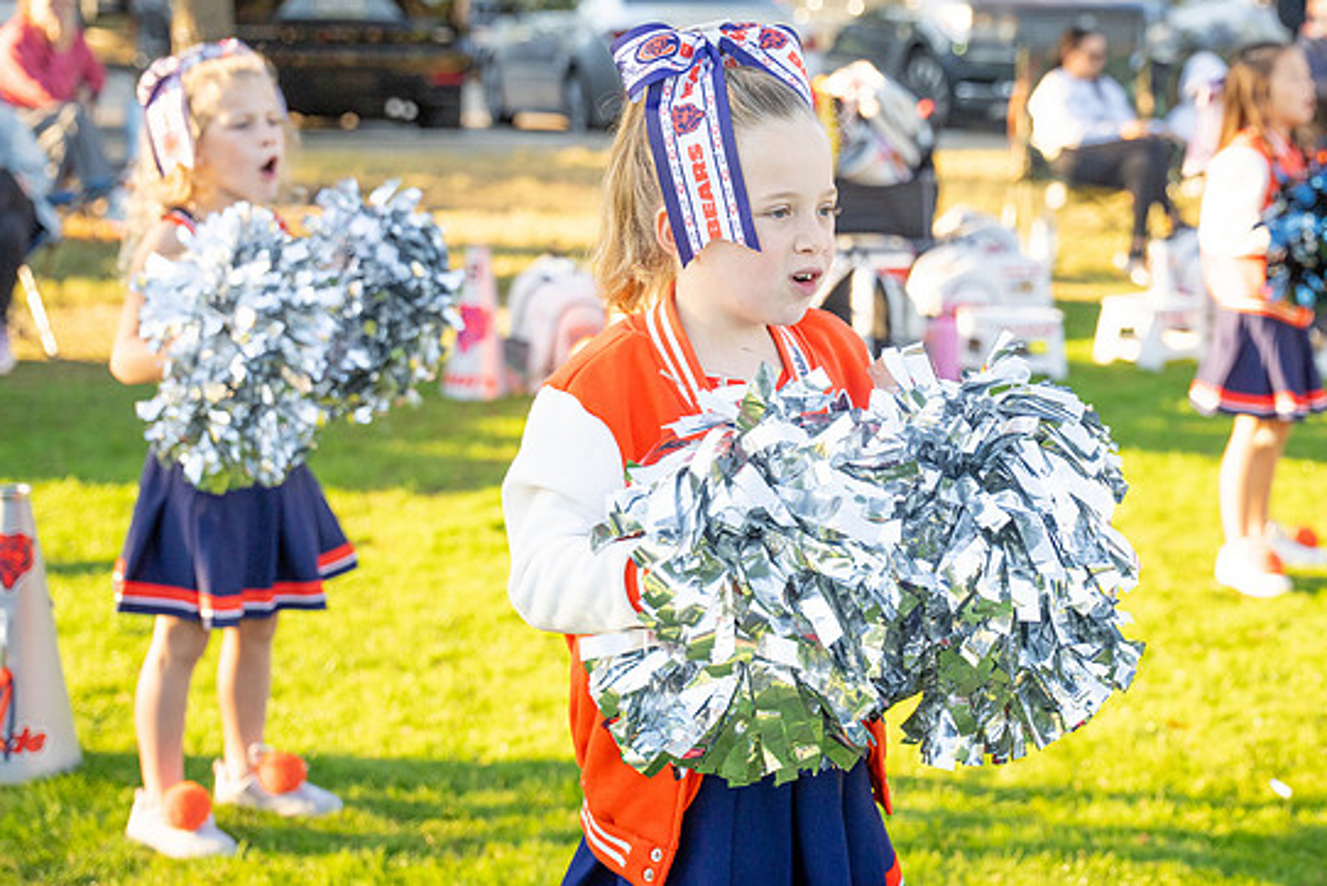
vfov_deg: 19.4
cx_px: 842
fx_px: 2582
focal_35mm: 70
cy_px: 320
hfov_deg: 28.7
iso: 400
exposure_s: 1/1600
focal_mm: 46.5
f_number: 2.8
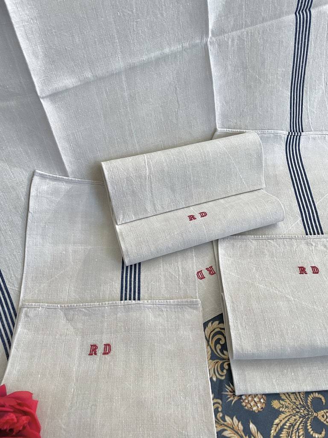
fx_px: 328
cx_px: 164
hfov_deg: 53.1
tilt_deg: -58.8
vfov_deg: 67.3
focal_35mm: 26
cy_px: 219
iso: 125
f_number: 1.6
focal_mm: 4.2
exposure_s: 1/70
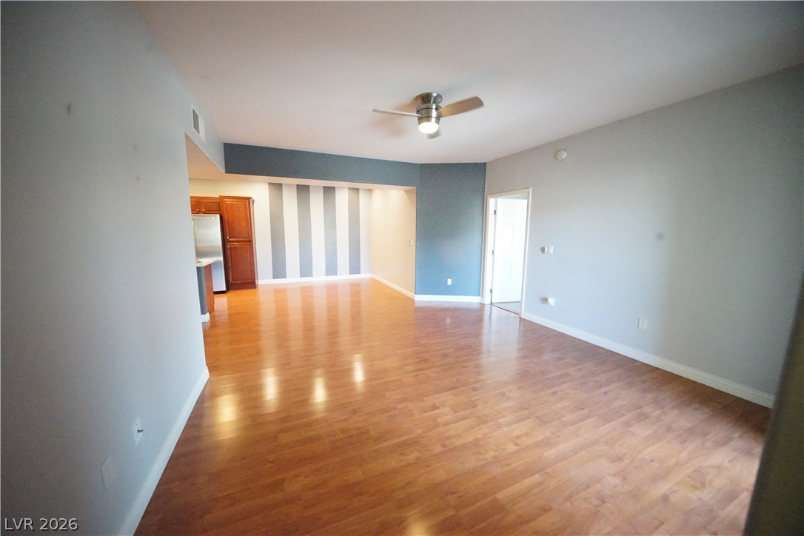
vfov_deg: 90.0
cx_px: 402
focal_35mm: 12
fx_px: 268
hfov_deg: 112.6
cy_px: 268
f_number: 7.1
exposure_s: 1/125
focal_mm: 12
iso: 20000
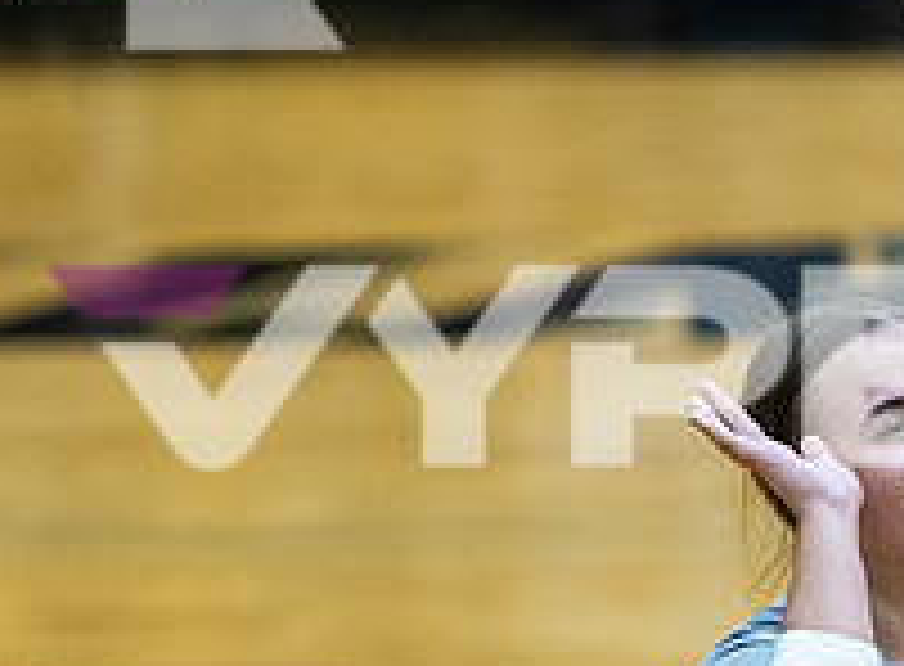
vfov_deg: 1.6
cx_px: 1273
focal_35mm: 939
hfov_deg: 2.1
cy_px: 755
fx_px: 24362
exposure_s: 1/1600
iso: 3200
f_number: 2
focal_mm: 200
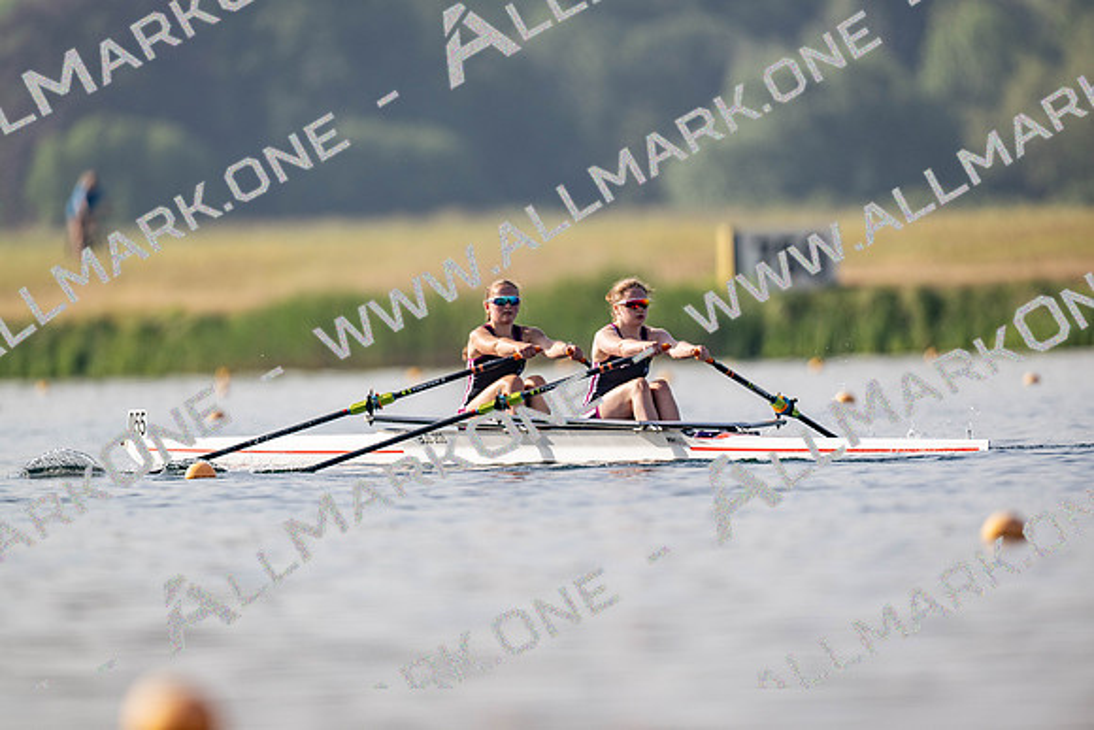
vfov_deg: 2.3
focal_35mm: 600
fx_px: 18237
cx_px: 547
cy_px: 365
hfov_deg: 3.4
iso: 125
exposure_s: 1/2500
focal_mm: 600
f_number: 4
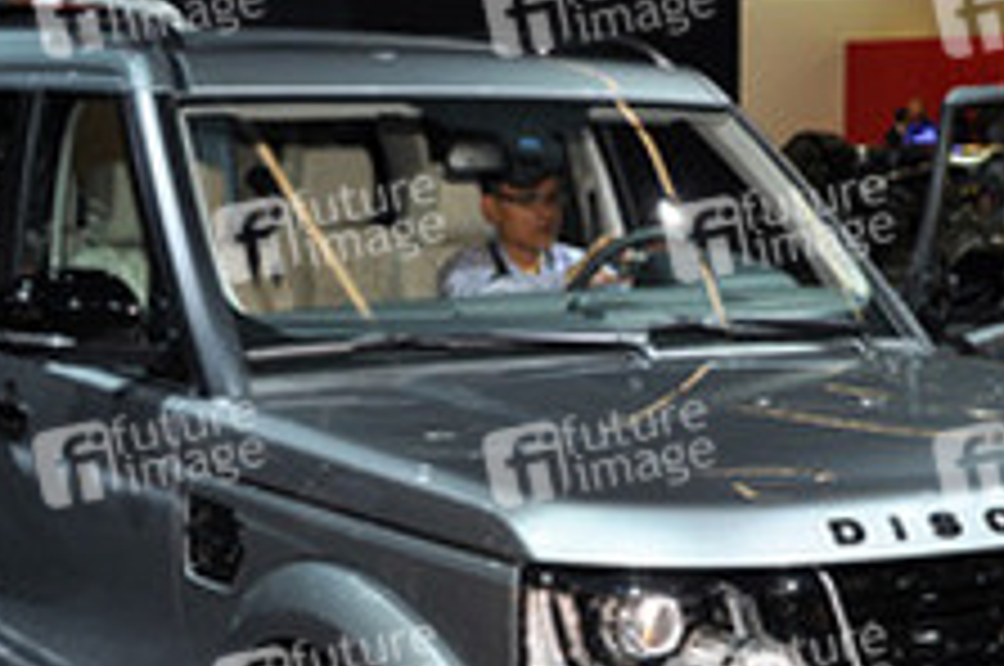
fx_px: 2200
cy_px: 567
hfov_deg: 25.6
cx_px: 660
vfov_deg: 17.0
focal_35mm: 79
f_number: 6.3
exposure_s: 1/80
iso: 400
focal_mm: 26
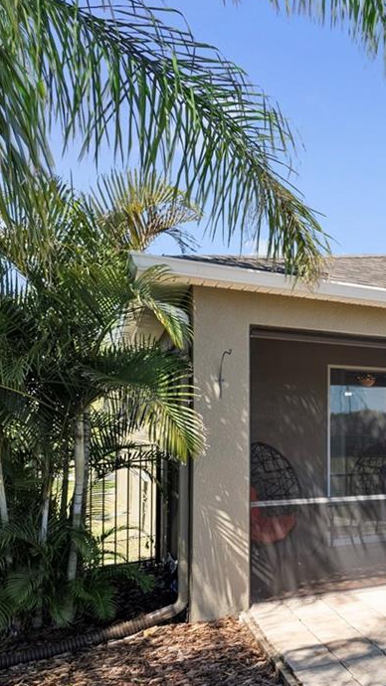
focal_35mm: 34
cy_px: 427
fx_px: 619
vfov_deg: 57.4
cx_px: 601
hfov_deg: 25.0
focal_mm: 14
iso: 250
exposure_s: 1/200
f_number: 7.1
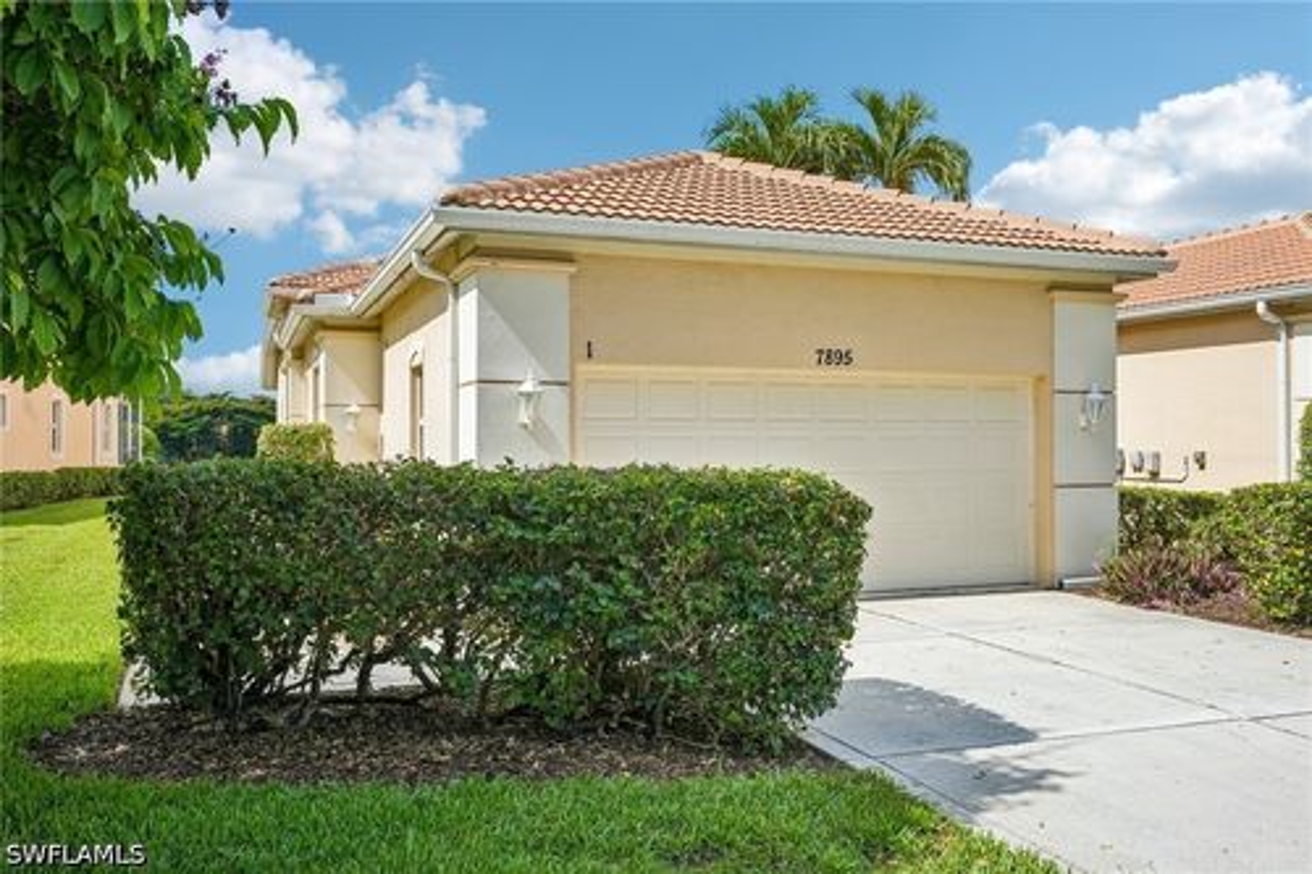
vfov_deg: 43.6
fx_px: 1093
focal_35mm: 30
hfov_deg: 61.9
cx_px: 656
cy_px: 437
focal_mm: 30
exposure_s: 1/1000
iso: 400
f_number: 8
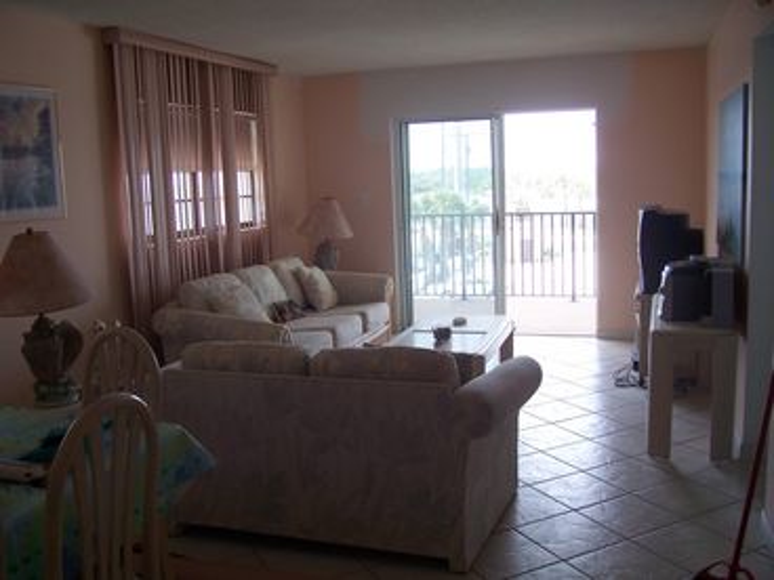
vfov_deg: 41.8
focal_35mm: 34
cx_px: 387
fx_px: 760
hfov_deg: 54.0
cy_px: 290
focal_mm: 5.6
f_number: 2.7
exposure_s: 1/125
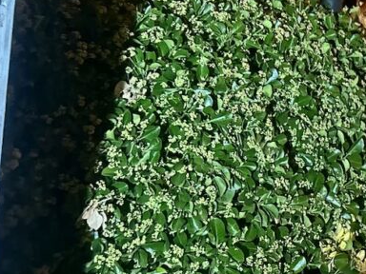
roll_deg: -2.0
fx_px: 677
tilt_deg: +3.3
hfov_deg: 29.1
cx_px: 324
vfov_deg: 20.8
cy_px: -87
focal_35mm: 64
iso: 800
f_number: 1.78
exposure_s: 1/25
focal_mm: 6.86
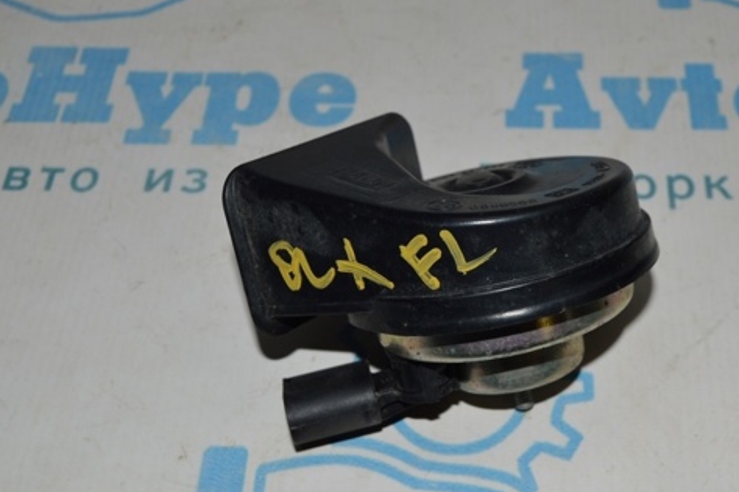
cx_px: 494
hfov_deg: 36.1
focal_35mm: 55
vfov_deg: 24.8
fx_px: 1122
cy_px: 264
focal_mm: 27
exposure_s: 1/60
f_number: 8
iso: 100
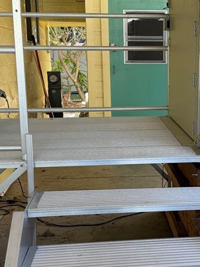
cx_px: 168
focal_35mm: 61
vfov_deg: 31.7
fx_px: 470
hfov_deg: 23.6
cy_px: 145
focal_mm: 6.76
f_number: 1.78
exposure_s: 1/274
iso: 80
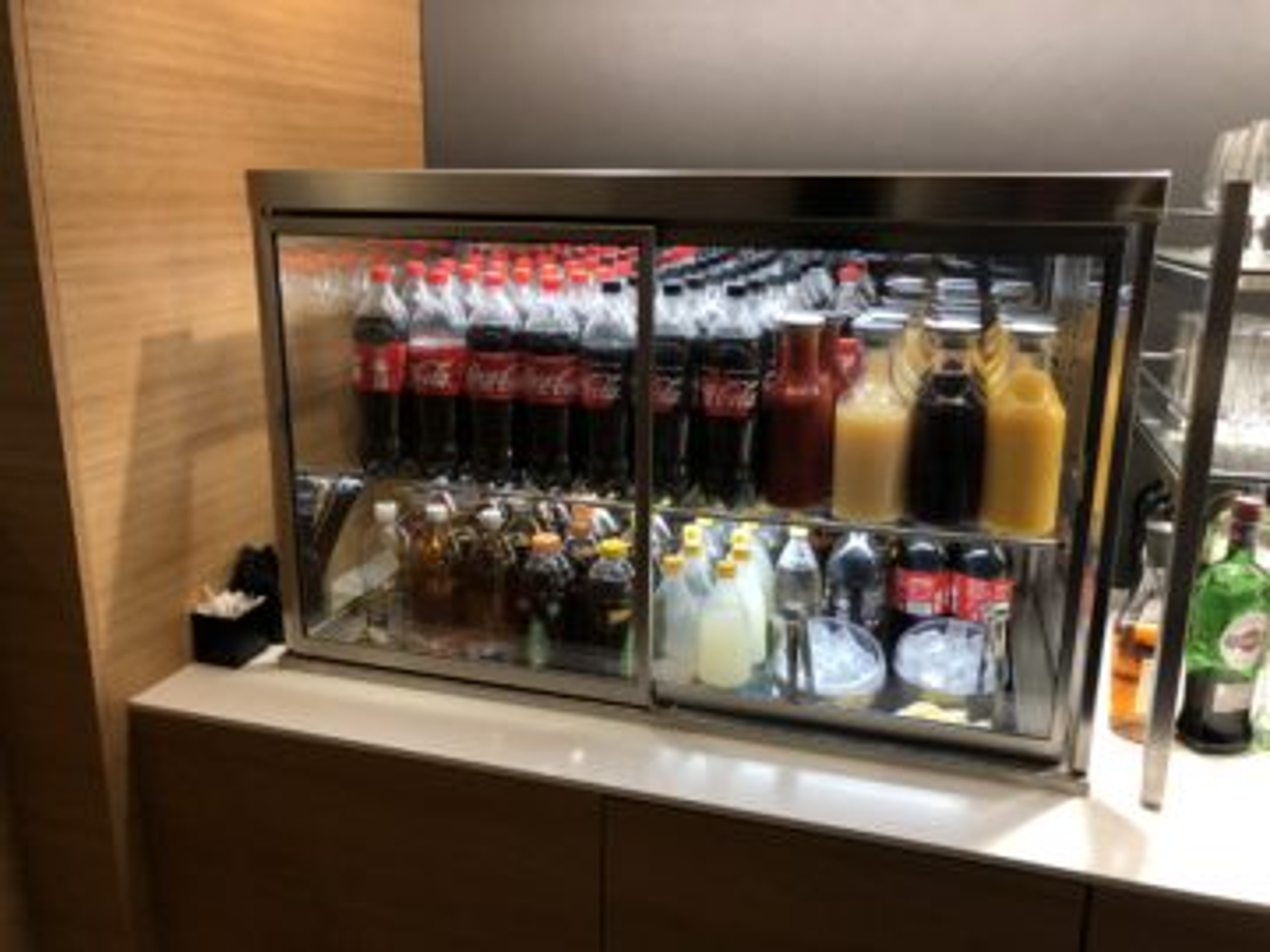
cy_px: 476
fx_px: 1027
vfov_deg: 49.7
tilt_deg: -14.4
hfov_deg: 63.4
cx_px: 635
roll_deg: +0.1
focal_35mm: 28
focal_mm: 4
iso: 40
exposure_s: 1/30
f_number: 1.8
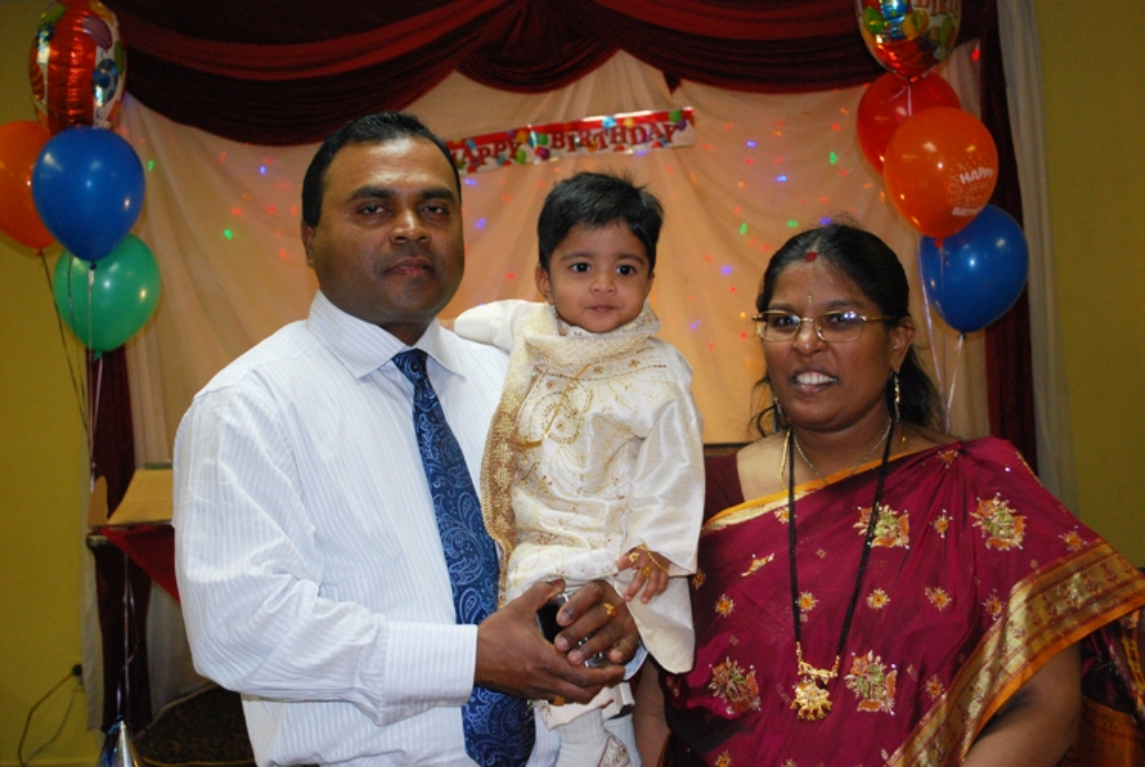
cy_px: 384
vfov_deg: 28.1
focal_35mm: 48
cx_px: 572
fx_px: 1528
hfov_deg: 41.1
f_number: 4.8
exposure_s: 1/60
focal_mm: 32
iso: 800
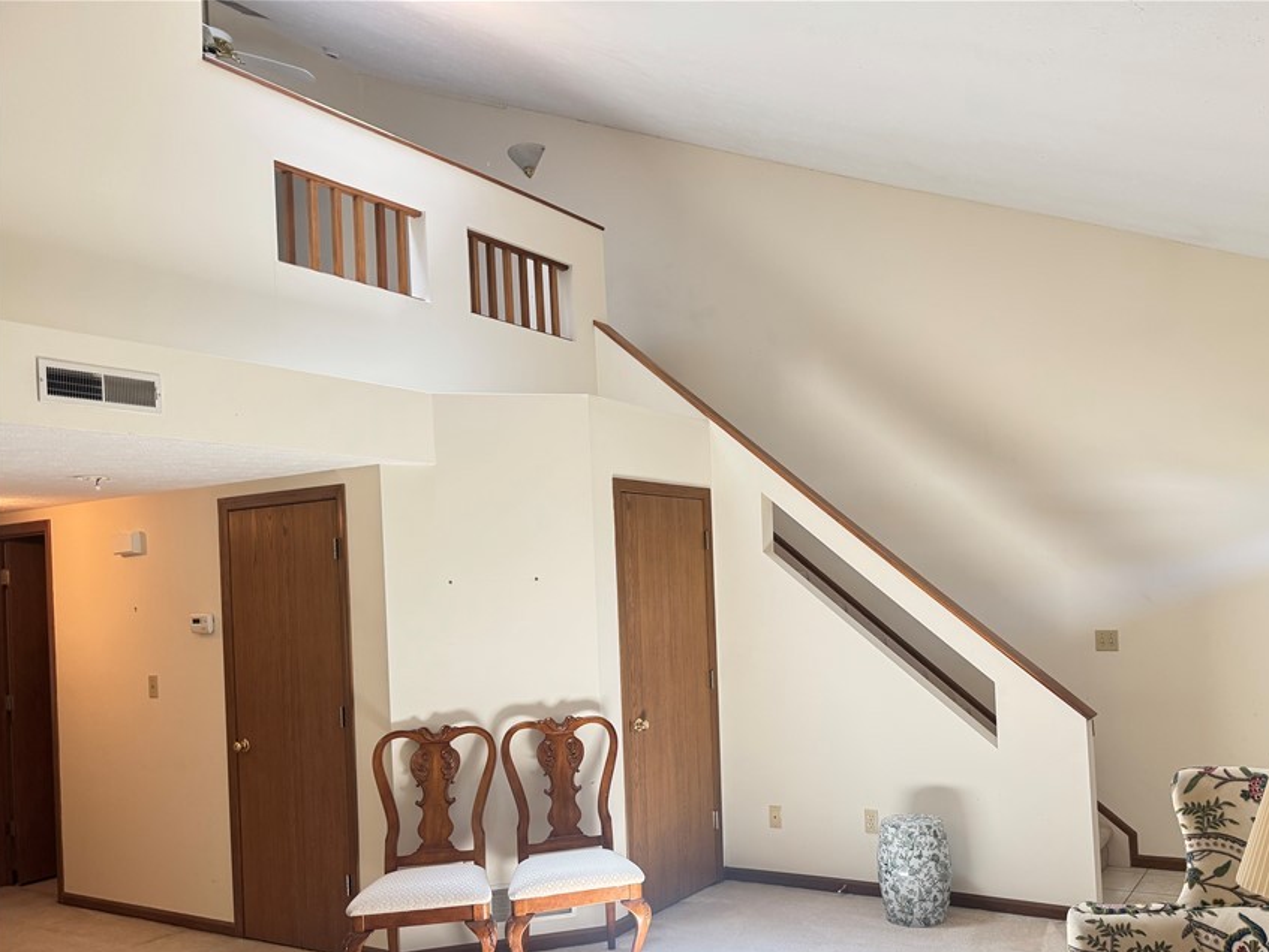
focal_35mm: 29
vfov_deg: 48.0
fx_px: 1064
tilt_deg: +1.1
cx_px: 761
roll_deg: +2.1
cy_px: 573
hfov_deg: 61.1
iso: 200
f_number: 1.78
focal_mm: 6.76
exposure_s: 1/60
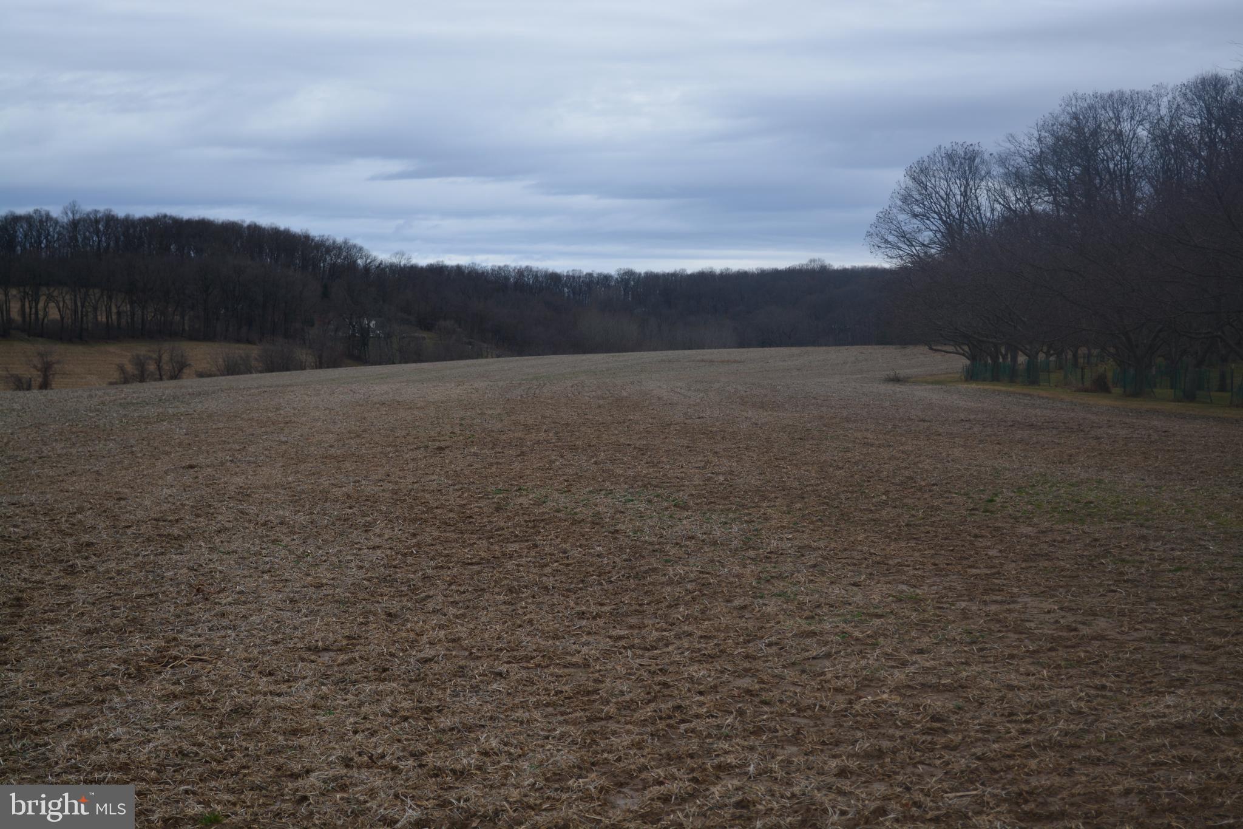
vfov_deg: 20.2
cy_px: 414
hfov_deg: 29.9
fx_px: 2330
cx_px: 622
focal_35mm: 68
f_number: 5.3
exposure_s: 1/200
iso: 180
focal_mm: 45
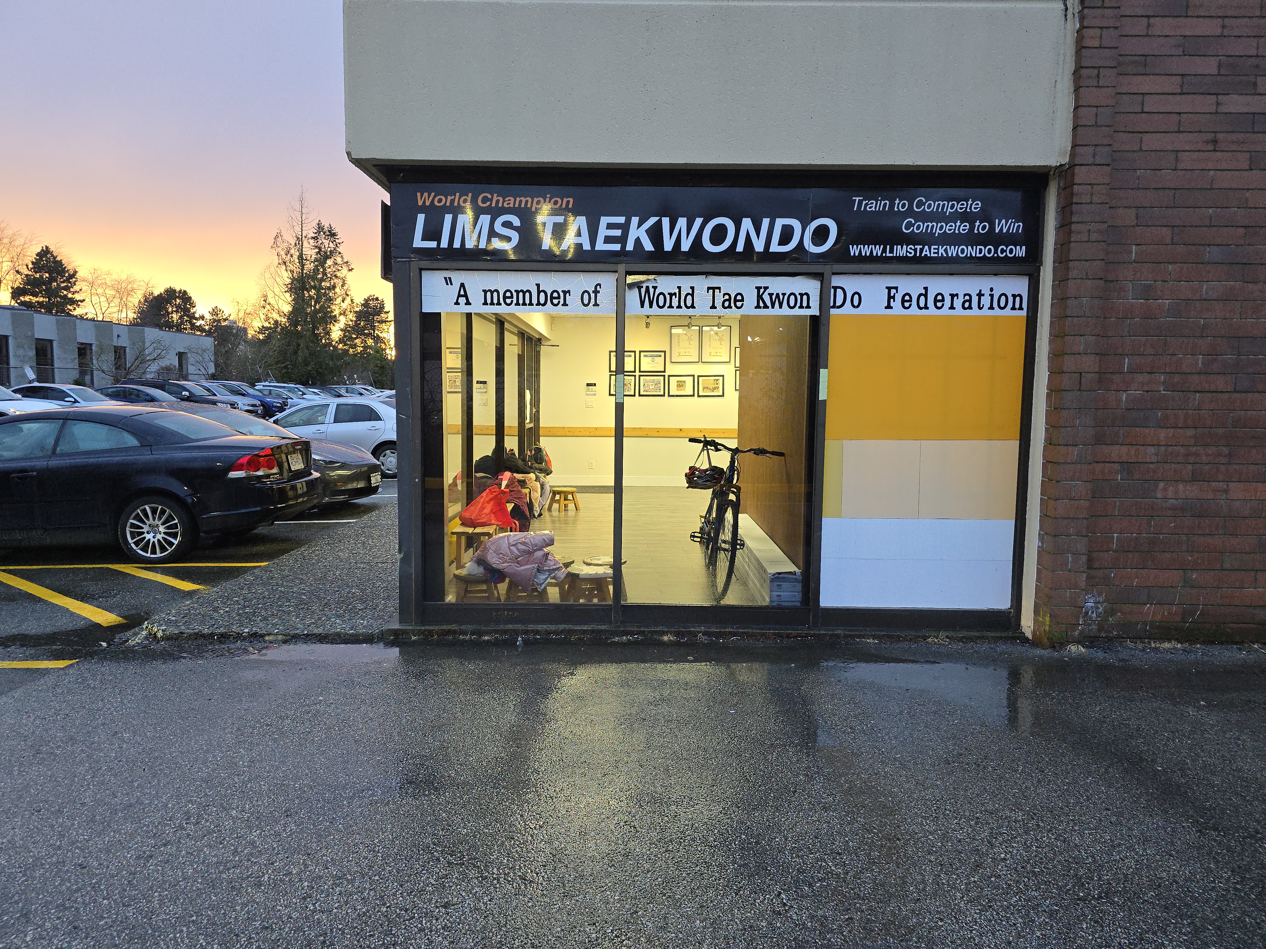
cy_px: 474
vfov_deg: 58.9
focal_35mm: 23
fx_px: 841
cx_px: 633
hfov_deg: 73.9
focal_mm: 6.3
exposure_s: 1/120
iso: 250
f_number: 1.7
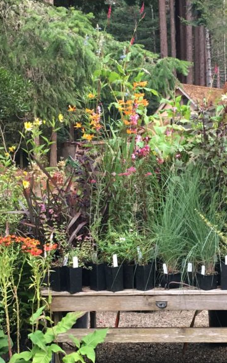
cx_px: 190
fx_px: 624
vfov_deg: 32.4
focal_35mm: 63
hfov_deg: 20.3
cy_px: 208
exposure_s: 1/30
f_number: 2.2
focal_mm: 4.15
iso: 80
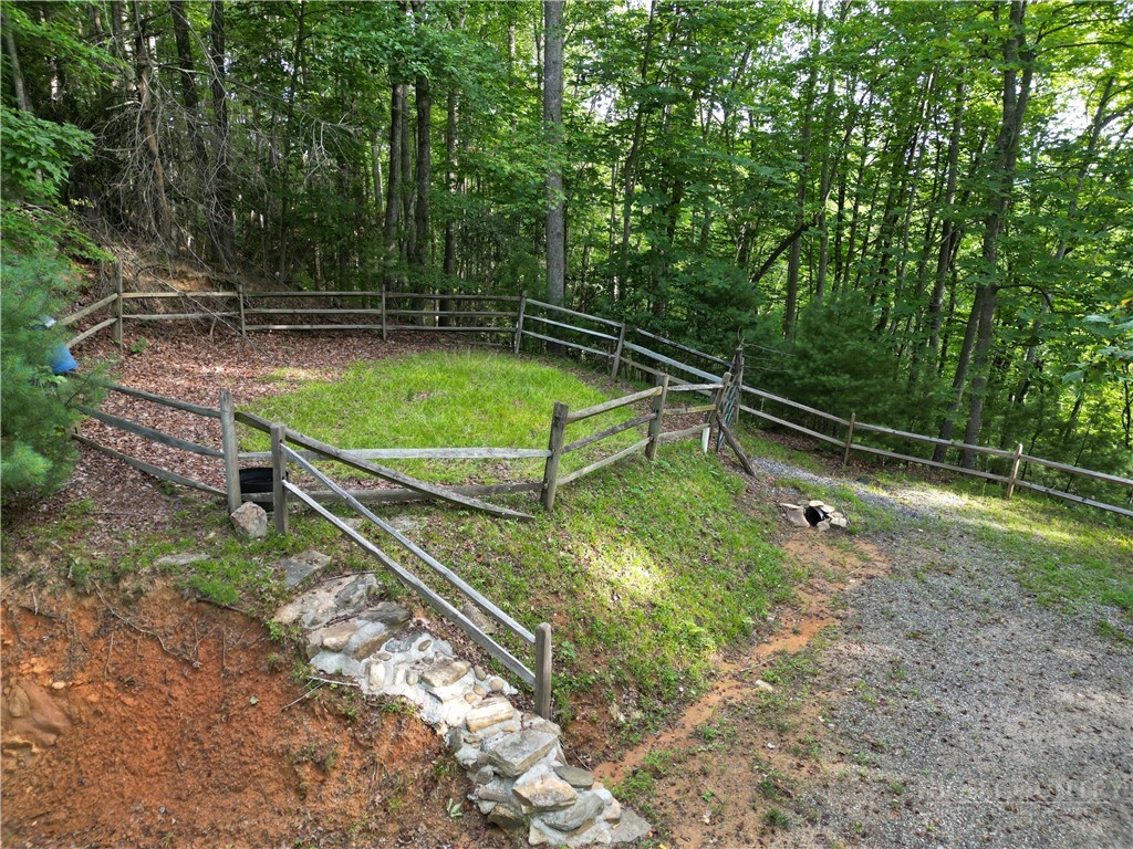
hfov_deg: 71.6
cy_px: 424
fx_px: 786
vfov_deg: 56.8
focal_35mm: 24
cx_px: 566
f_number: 1.7
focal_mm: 6.72
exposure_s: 1/60
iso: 110
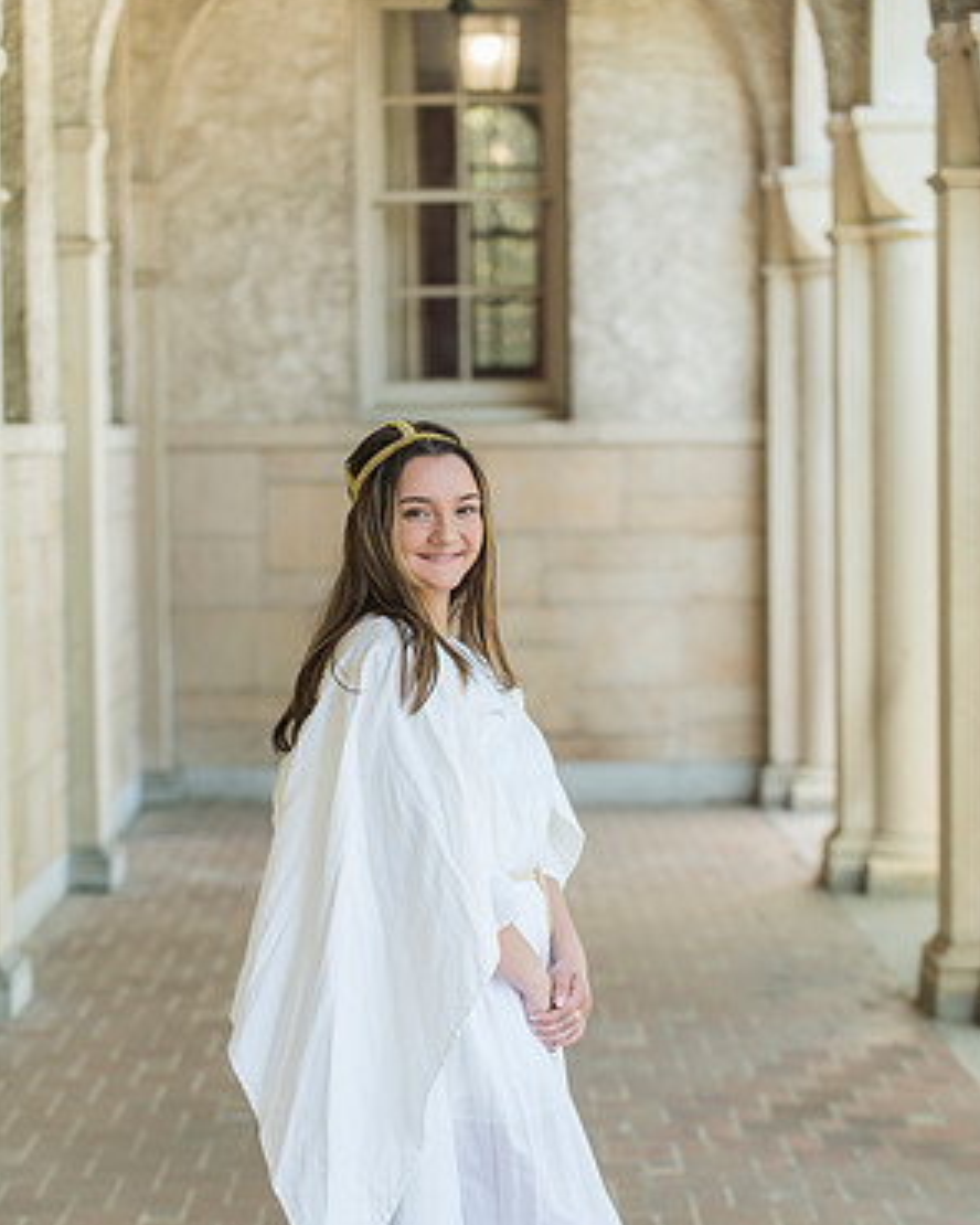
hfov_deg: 13.8
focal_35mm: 112
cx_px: 493
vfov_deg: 17.1
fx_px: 4061
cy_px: 725
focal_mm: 98
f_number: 3.5
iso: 320
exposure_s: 1/200
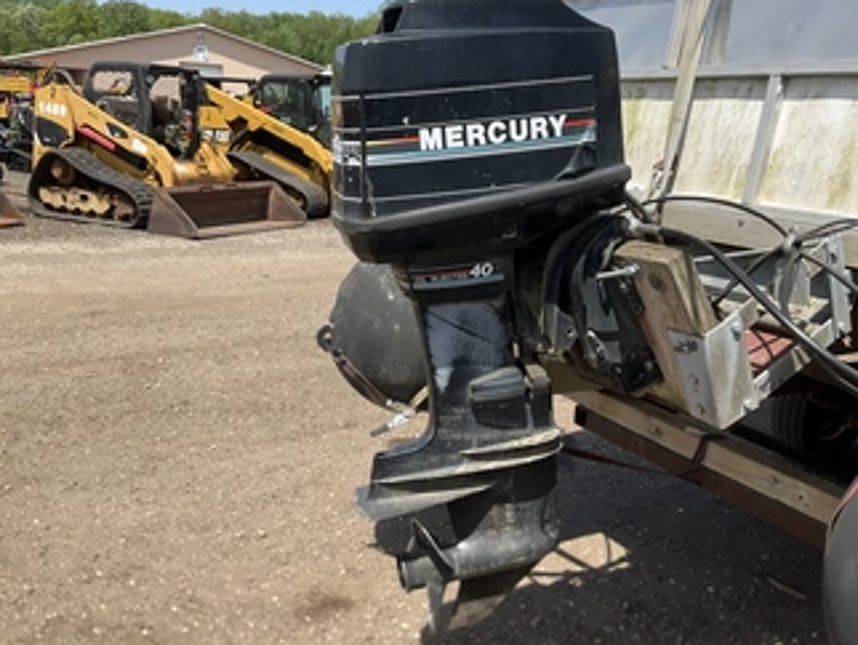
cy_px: 285
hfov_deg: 51.3
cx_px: 445
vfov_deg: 39.6
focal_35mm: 36
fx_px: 893
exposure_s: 1/1279
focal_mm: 3
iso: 25
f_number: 1.8
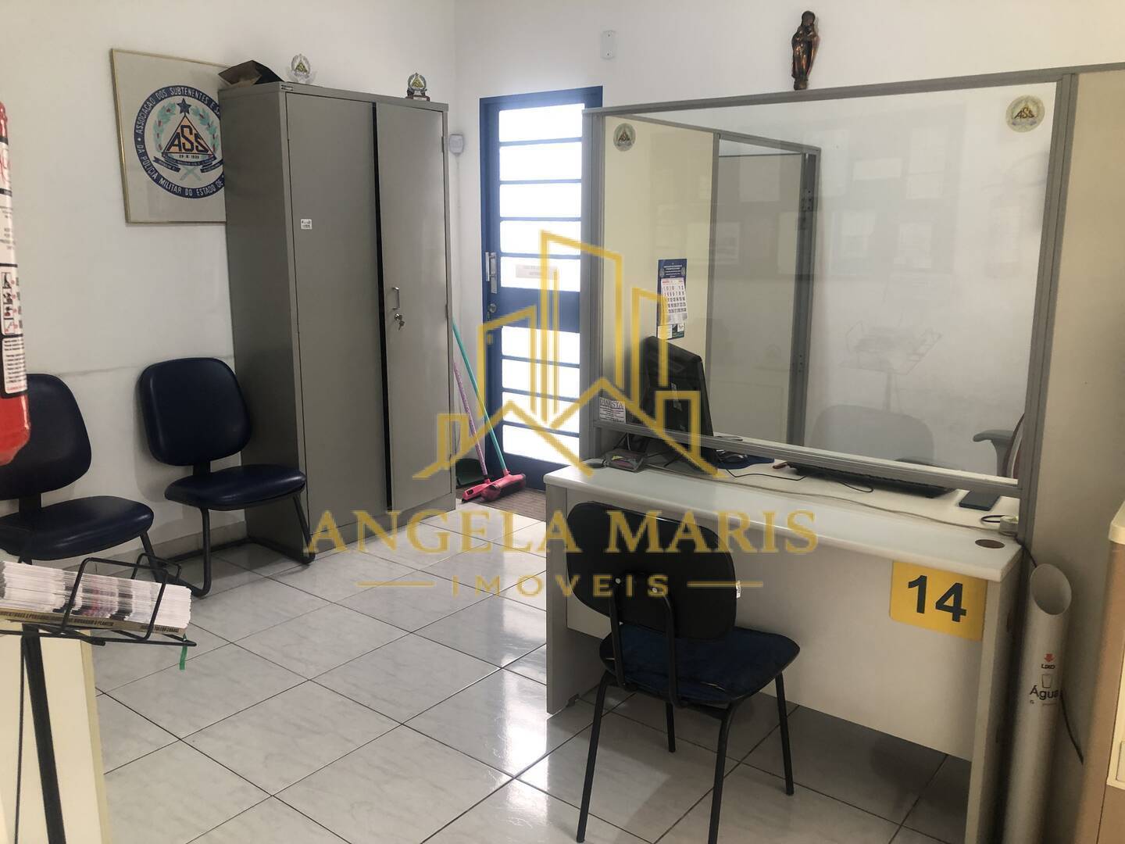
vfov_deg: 49.7
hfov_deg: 63.4
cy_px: 422
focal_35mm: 28
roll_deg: +0.1
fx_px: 910
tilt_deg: -10.8
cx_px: 562
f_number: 1.8
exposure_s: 1/17
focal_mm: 3.99
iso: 40
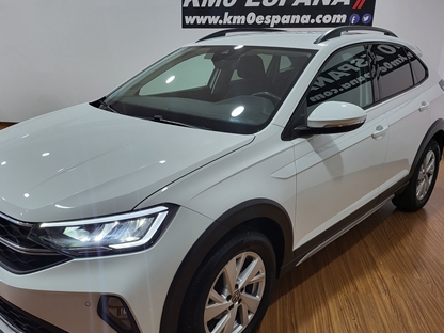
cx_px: 199
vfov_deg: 44.1
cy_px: 181
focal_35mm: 32
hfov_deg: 56.7
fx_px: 410
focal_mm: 5.4
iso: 200
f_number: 1.8
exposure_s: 1/100
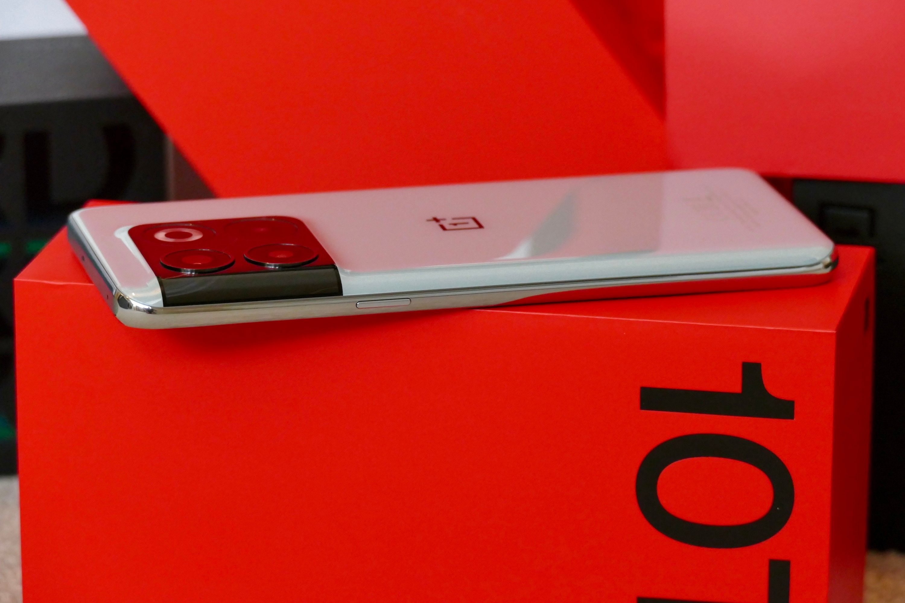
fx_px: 5304
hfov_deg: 9.8
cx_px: 452
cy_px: 302
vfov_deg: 6.5
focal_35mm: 211
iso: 1600
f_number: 4
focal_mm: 76.94
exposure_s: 1/100
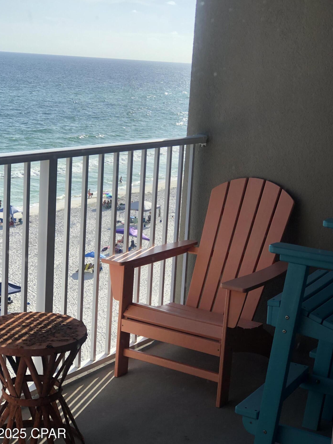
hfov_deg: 24.0
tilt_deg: -10.2
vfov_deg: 31.7
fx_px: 782
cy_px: 218
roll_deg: -4.1
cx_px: 164
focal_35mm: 61
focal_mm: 6.6
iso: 20
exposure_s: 1/240
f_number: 2.8
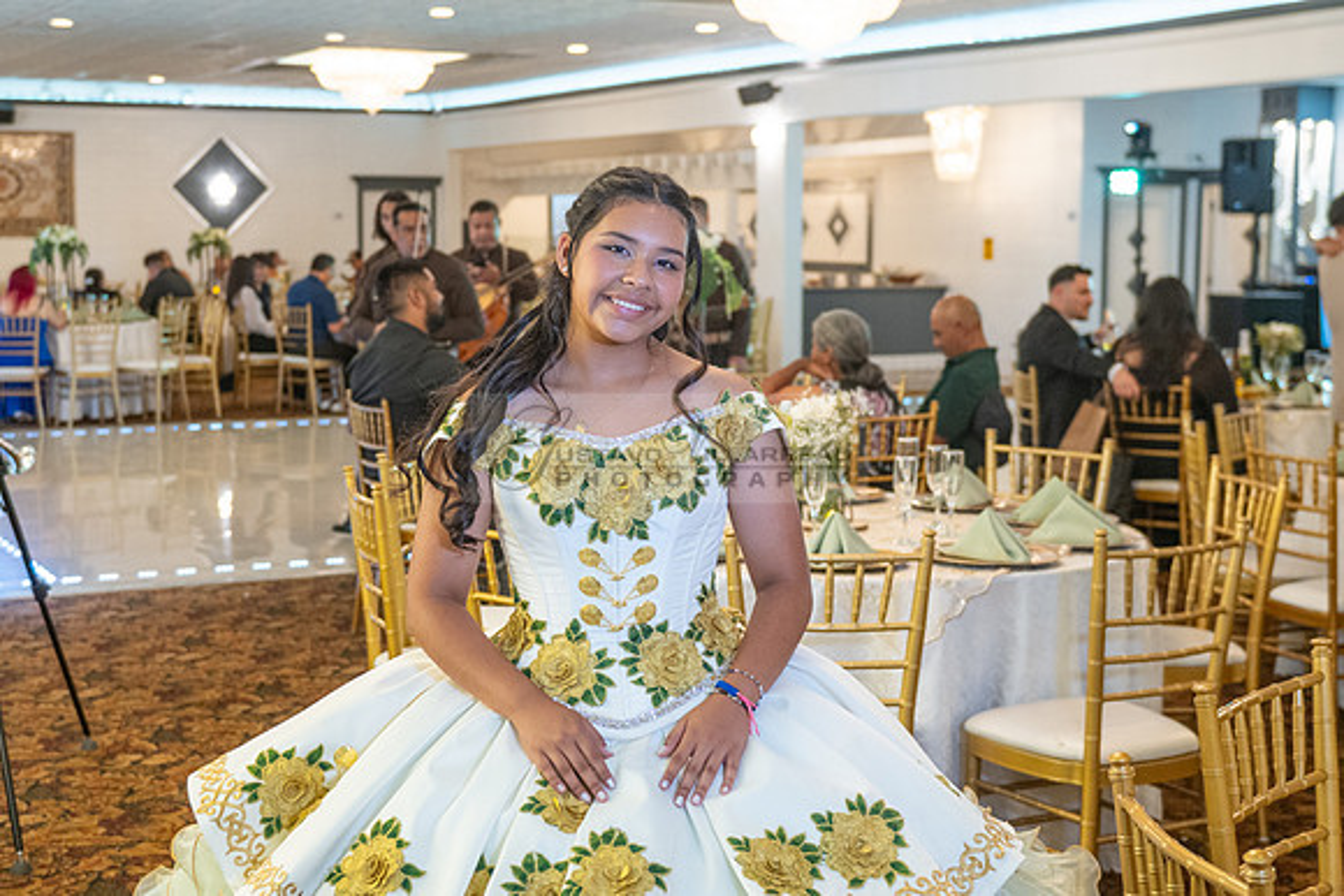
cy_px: 406
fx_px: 2092
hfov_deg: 35.6
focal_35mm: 56
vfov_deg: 24.2
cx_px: 595
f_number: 3.2
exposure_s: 1/160
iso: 640
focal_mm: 32
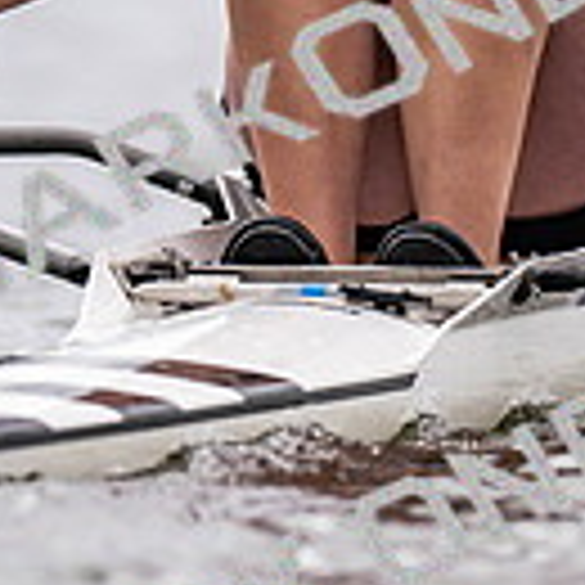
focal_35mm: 2284
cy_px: -106
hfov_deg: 0.8
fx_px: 43670
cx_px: 486
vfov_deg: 0.8
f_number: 4
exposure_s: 1/2500
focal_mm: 600
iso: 250
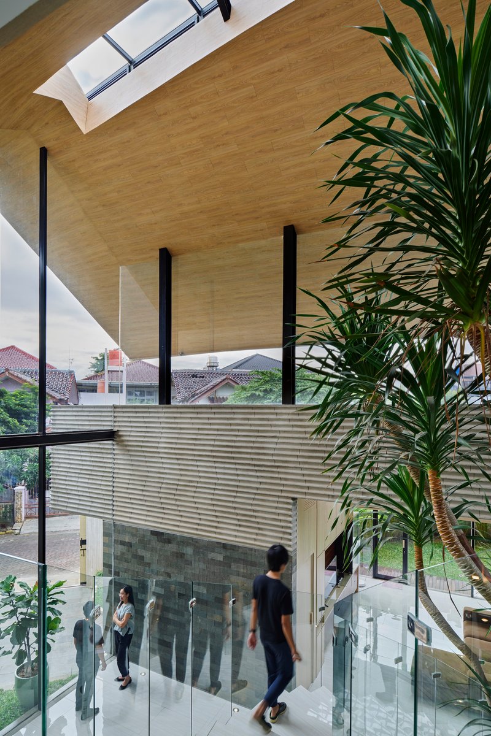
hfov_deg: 64.6
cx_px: 246
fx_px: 389
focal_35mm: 19
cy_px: 368
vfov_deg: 86.9
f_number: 7.1
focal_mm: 19
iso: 64
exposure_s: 1/13
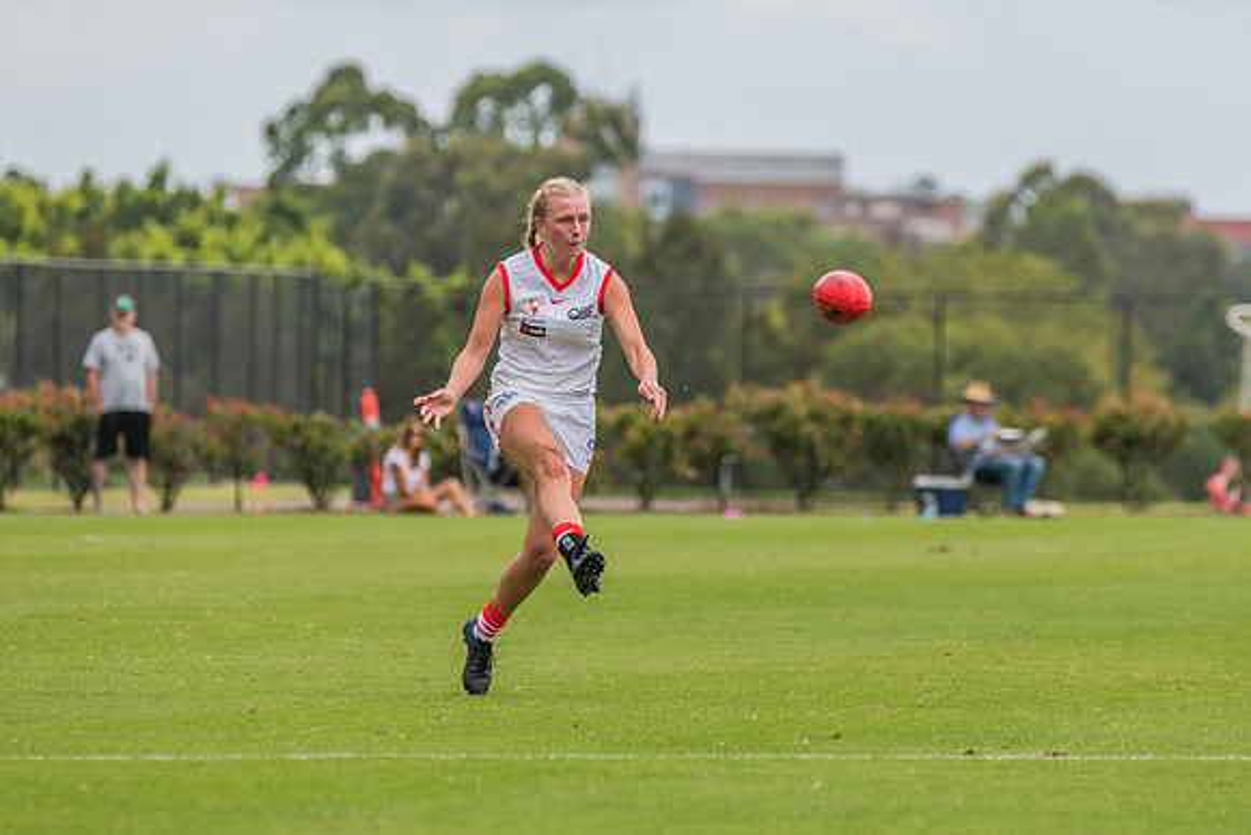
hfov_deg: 4.4
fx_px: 16369
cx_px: 650
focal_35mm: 471
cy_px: 382
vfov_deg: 2.9
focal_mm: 380
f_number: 9
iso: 1000
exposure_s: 1/1600
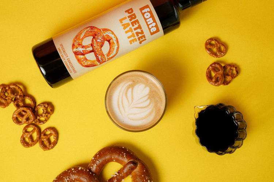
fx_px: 447
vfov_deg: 23.1
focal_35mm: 59
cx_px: 133
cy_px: 104
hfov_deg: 34.1
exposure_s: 1/250
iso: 2000
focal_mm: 50.4
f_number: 10
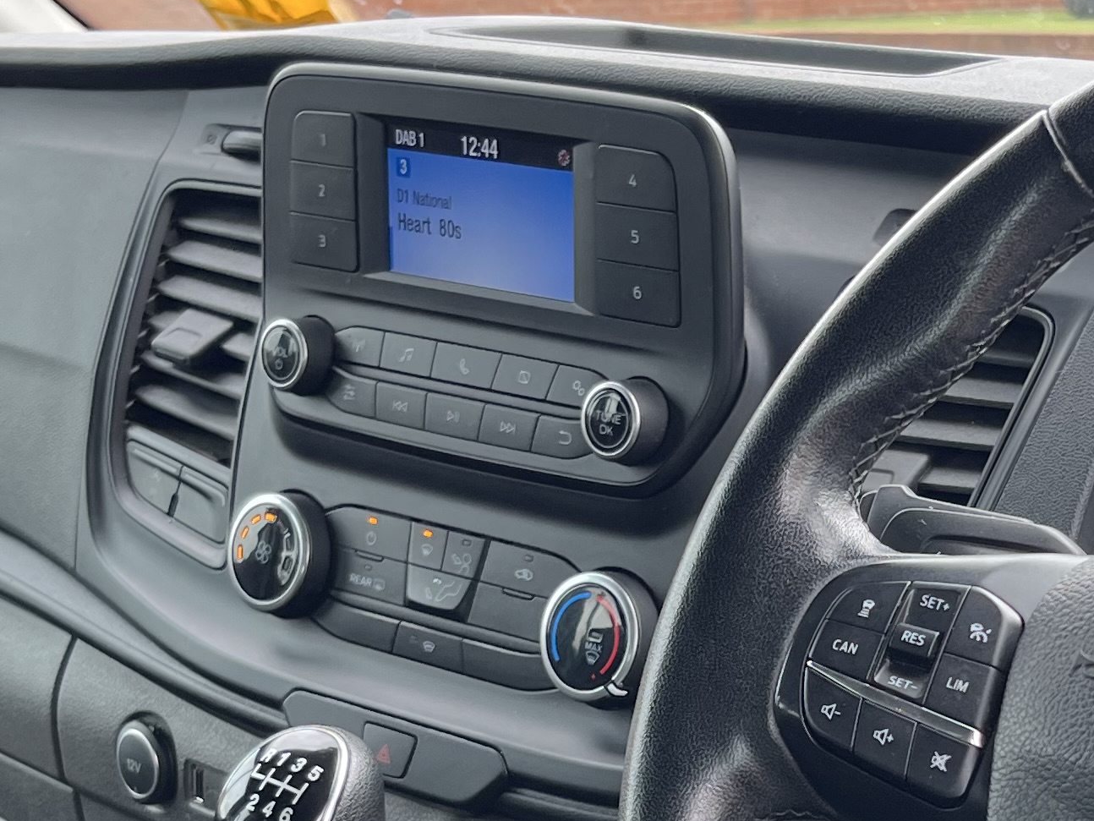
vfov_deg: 17.8
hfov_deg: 23.8
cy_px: 791
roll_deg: -1.9
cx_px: 839
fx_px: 2560
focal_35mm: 81
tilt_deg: -20.6
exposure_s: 1/153
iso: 40
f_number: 1.6
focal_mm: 5.1
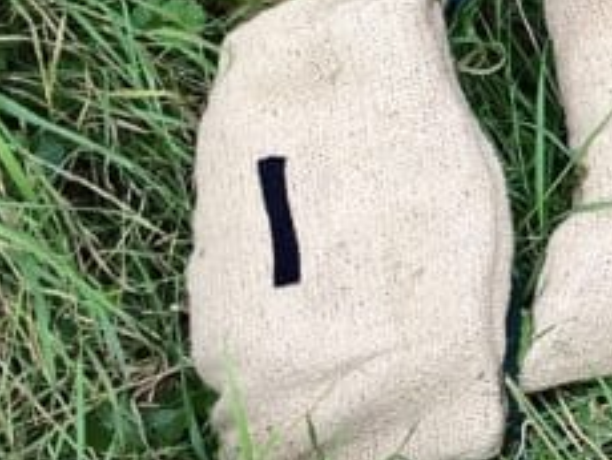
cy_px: -194
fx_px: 2283
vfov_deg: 11.1
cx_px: 1056
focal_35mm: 129
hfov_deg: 13.8
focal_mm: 4.15
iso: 64
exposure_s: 1/100
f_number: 2.2
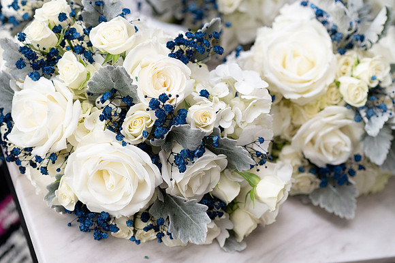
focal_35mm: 85
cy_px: 132
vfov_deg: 16.1
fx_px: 932
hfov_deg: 23.9
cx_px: 198
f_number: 4
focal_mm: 85
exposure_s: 1/1250
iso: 4000
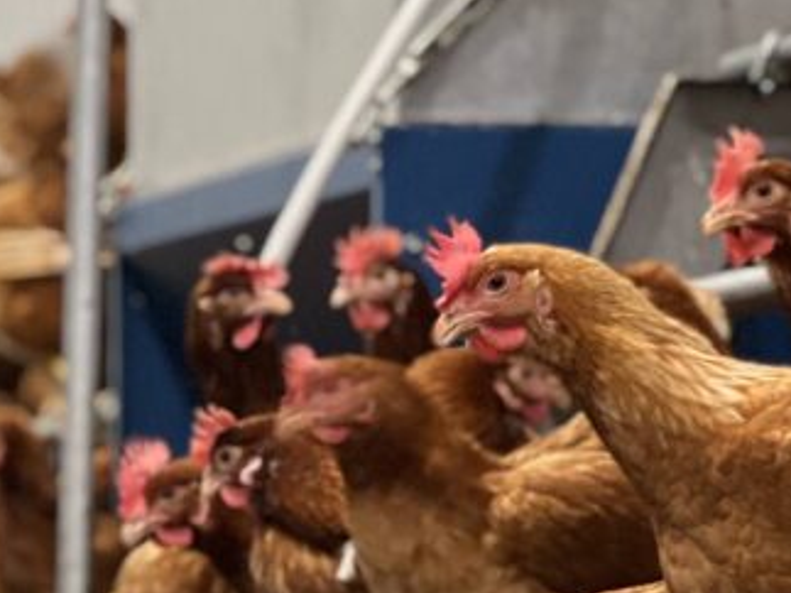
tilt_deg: +4.8
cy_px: 289
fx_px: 5574
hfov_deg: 8.1
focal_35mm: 244
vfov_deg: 6.1
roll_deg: -3.7
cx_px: 536
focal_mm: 9
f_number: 2.8
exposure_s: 1/15
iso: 500
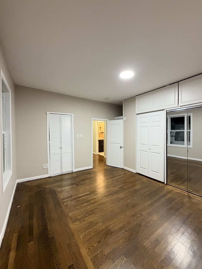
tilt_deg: -0.5
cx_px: 101
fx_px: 109
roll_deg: +0.6
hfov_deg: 85.7
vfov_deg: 102.1
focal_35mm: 14
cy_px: 134
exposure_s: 1/60
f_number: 2.2
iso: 640
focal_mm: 2.22
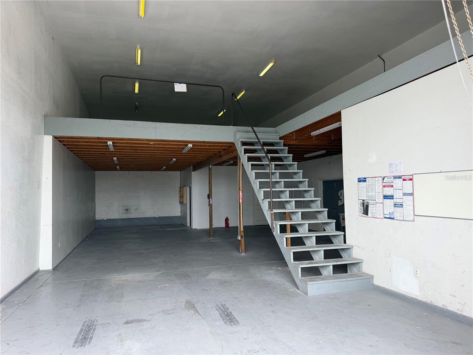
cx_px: 236
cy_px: 178
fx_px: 328
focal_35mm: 24
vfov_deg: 56.8
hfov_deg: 71.6
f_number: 1.78
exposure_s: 1/377
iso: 80
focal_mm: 6.76
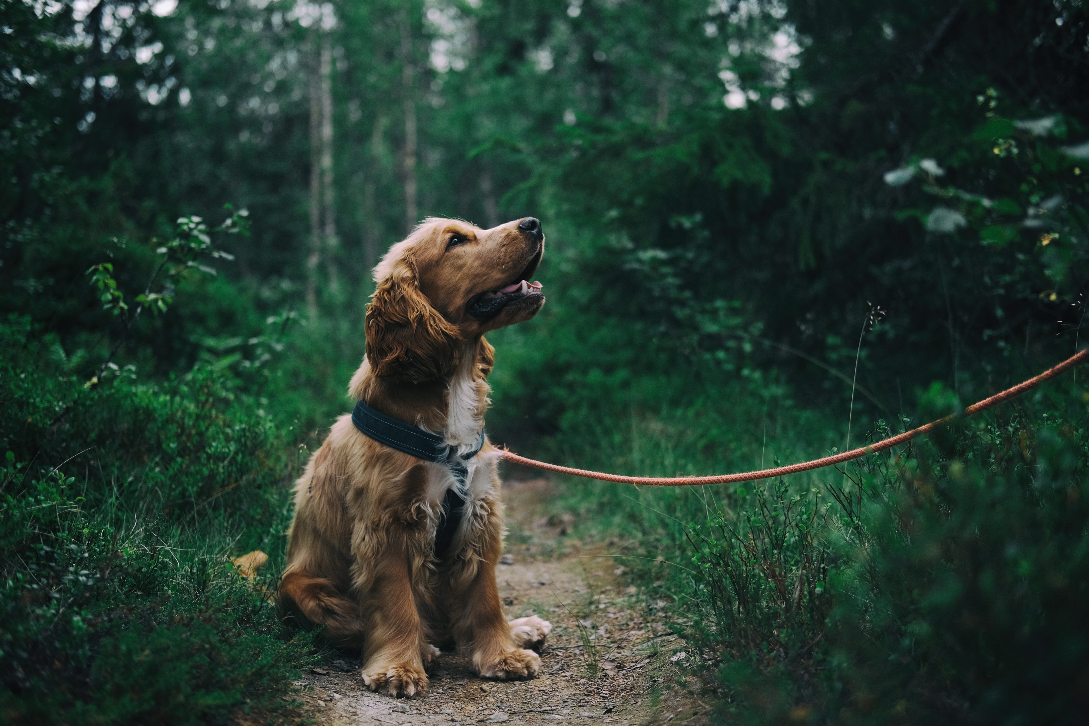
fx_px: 1603
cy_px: 363
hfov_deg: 37.5
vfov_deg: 25.5
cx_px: 544
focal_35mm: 53
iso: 200
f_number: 2
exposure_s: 1/1800
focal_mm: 35
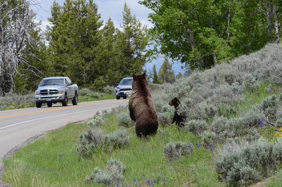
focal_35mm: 345
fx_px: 2697
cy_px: 94
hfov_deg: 6.0
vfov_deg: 4.0
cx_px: 141
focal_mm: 230
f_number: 9
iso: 800
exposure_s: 1/2000
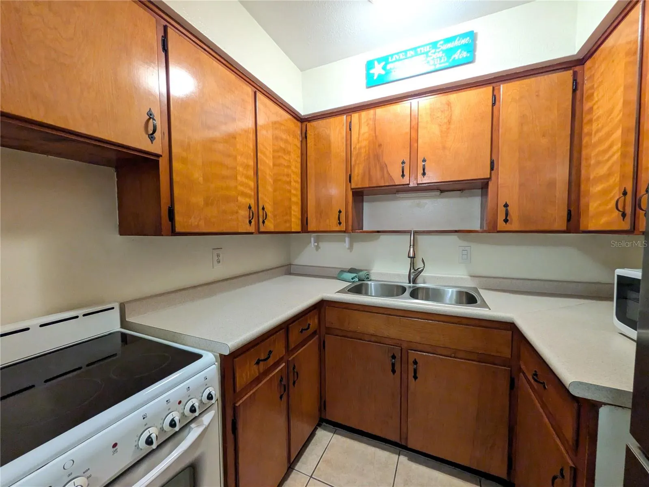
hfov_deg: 102.1
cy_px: 244
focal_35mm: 14
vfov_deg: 85.7
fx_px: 263
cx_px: 324
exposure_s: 1/30
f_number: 2.2
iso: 567
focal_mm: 1.83
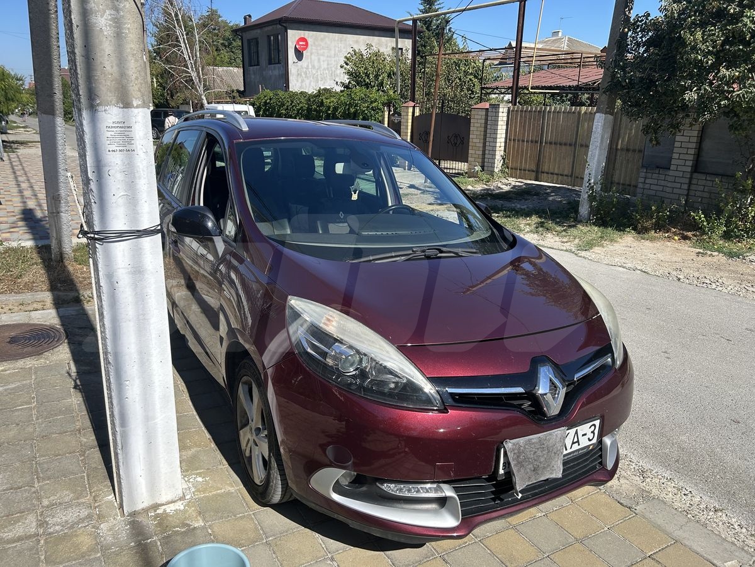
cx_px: 378
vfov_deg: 53.1
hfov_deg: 67.3
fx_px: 567
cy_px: 284
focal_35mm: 26
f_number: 1.5
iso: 50
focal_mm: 5.7
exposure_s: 1/3356
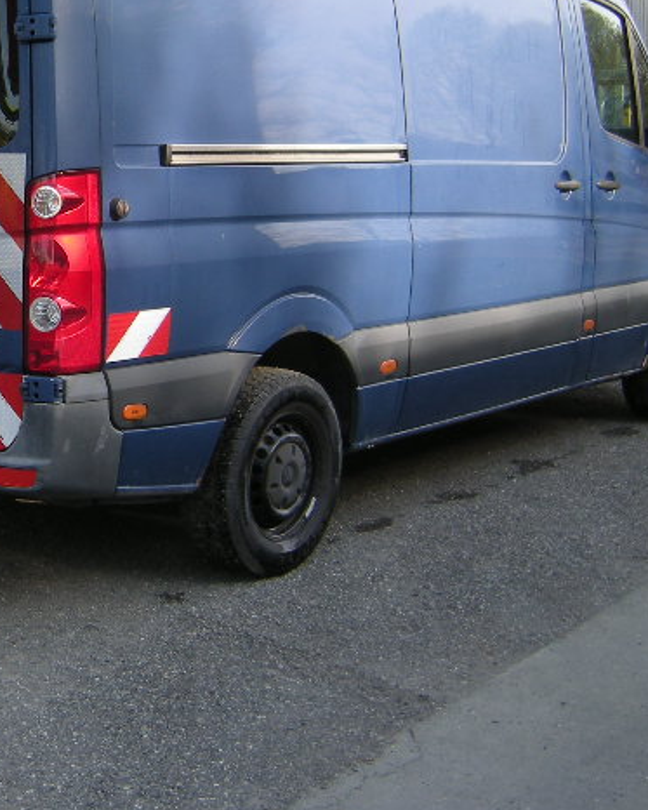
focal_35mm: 60
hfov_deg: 23.4
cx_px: -109
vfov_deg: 31.2
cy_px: 257
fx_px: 1438
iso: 64
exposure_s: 1/163
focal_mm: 4.7
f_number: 2.8
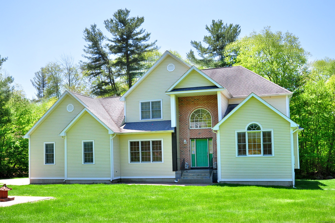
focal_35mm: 28
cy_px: 112
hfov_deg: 64.6
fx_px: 265
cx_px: 168
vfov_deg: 45.6
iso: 320
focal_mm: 19
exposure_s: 1/125
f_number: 9
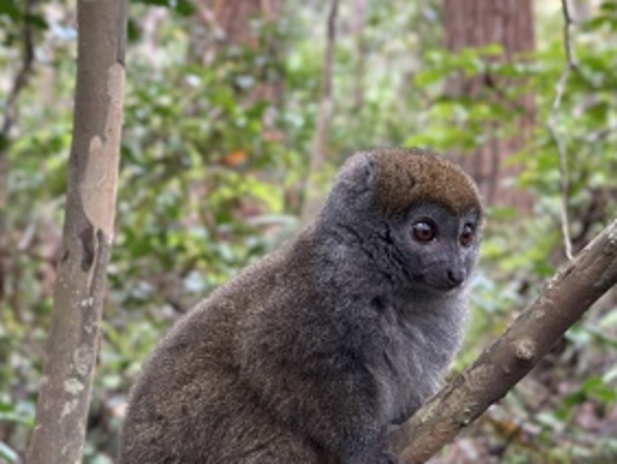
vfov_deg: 21.6
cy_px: 311
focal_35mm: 68
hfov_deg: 28.5
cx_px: 350
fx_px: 1213
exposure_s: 1/87
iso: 125
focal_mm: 6.86
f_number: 1.78
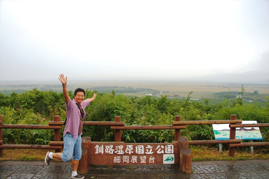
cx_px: 134
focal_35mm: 27
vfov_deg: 47.9
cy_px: 90
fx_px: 202
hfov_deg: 67.4
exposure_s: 1/160
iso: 250
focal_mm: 18
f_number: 4
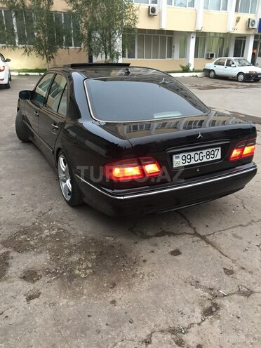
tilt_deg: -19.8
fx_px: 292
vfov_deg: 61.7
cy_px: 174
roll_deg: -0.4
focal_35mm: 29
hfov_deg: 48.2
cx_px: 130
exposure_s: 1/33
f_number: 2.2
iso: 200
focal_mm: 4.15
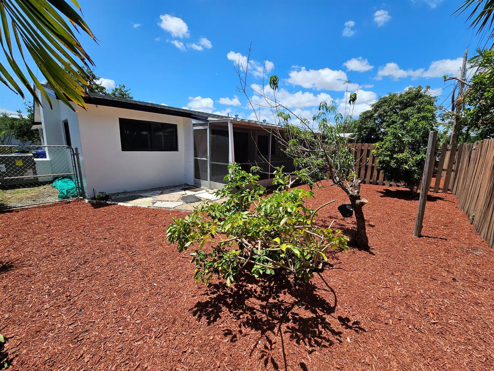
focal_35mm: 13
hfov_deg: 106.2
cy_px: 186
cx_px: 247
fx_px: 186
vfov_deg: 89.9
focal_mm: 2.2
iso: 50
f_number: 2.2
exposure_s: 1/2346
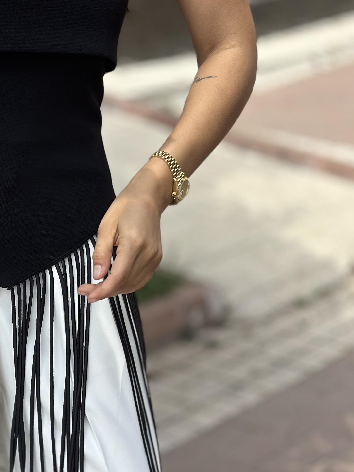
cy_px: 294
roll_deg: -1.6
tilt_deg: -22.7
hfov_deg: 14.4
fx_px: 1377
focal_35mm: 101
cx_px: 0
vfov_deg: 19.4
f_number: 1.78
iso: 100
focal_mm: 6.86
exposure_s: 1/2358
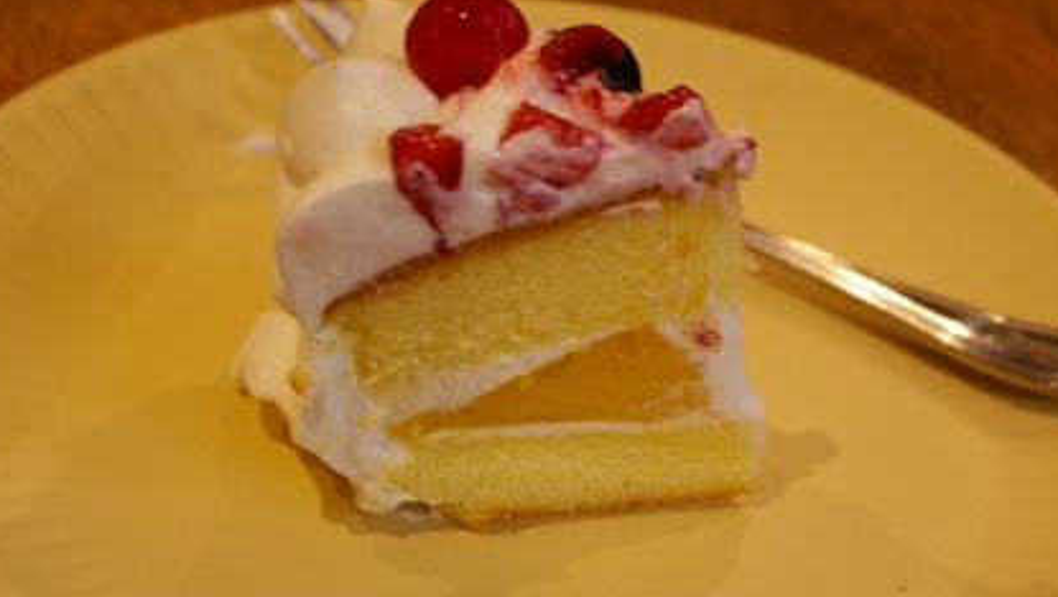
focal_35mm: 125
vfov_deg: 9.7
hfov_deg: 17.2
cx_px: 571
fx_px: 3502
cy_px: 374
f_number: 5.6
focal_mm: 55
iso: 400
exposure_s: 1/15
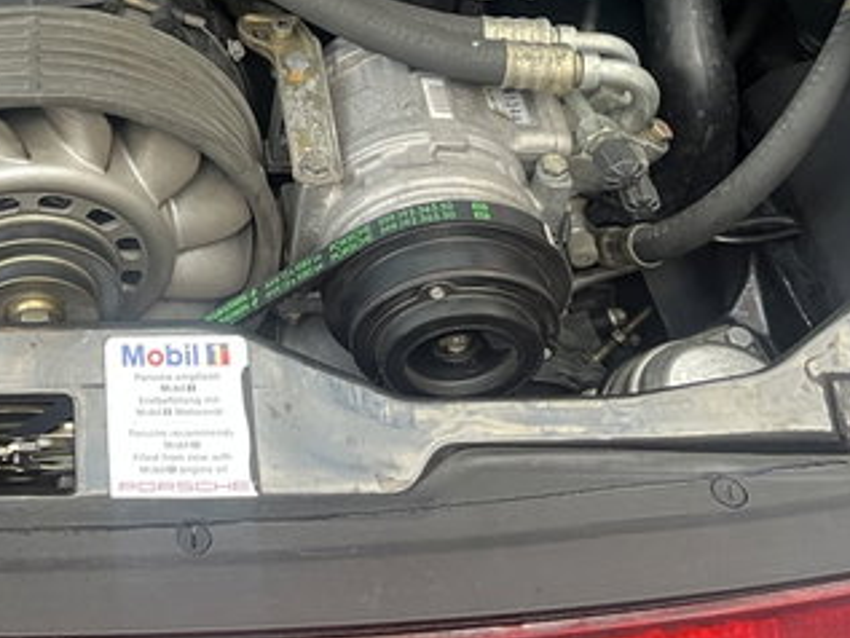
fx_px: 1548
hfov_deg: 28.8
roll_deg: +0.7
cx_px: 0
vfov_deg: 22.1
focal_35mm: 63
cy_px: -62
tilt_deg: -40.5
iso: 160
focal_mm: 5.1
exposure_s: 1/60
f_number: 1.6
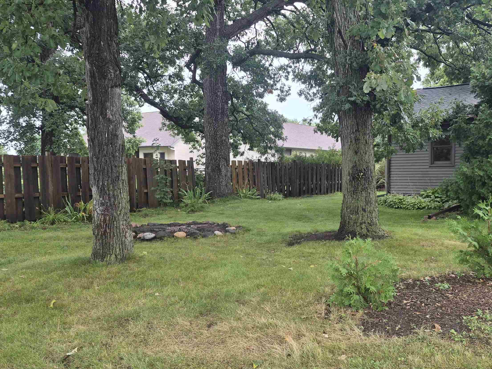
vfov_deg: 44.0
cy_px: 214
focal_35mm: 32
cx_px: 299
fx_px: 455
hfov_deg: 56.3
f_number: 1.8
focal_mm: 5.4
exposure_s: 1/1040
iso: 80
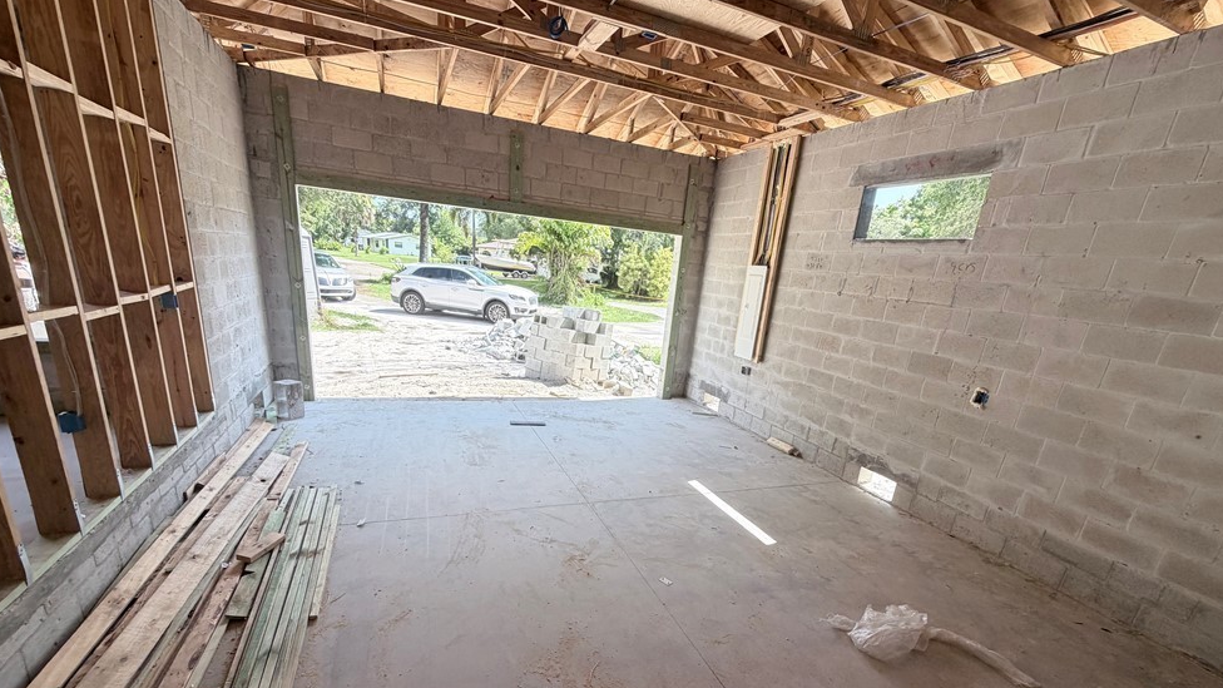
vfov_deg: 65.9
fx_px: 519
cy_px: 437
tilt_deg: -17.8
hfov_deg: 99.4
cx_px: 618
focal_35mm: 16
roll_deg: -5.6
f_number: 2.2
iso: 64
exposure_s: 1/228
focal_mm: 2.22
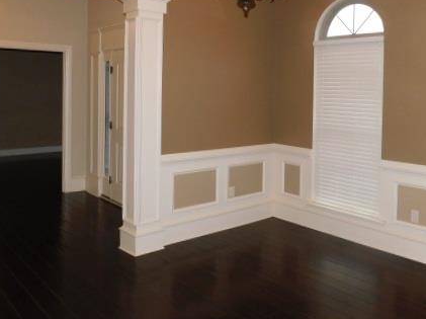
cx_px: 275
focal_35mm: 35
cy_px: 100
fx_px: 430
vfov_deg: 40.0
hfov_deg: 51.9
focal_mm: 4
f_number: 3
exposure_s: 1/30
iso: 200
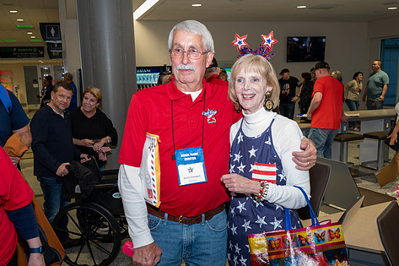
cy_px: 162
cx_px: 191
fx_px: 421
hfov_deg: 50.7
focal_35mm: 38
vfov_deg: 34.9
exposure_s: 1/50
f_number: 4.5
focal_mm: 31
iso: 1400
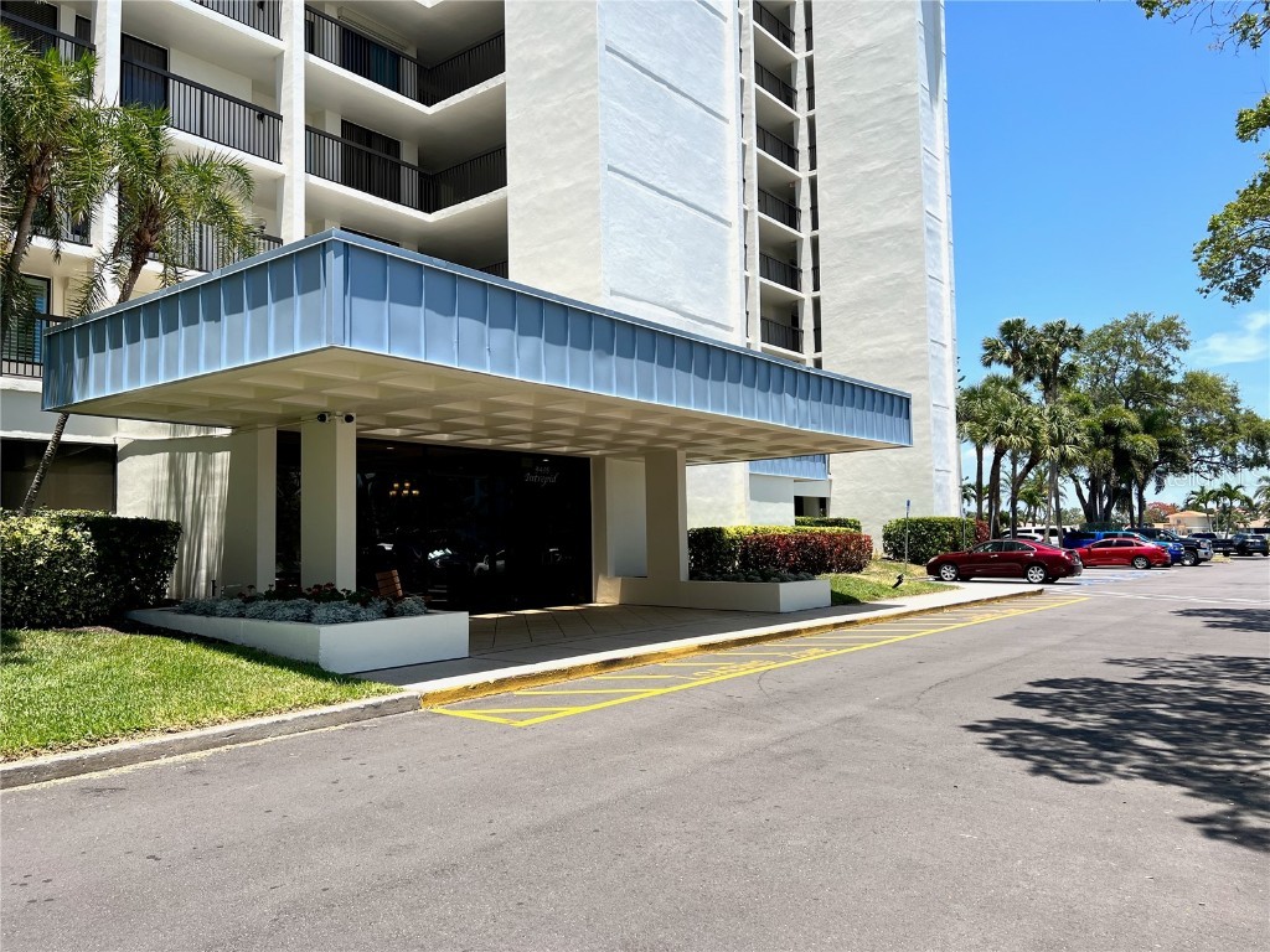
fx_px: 954
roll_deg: +0.9
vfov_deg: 53.1
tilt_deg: +3.7
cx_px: 635
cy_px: 476
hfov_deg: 67.3
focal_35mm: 26
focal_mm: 5.7
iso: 50
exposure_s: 1/2571
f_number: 1.5
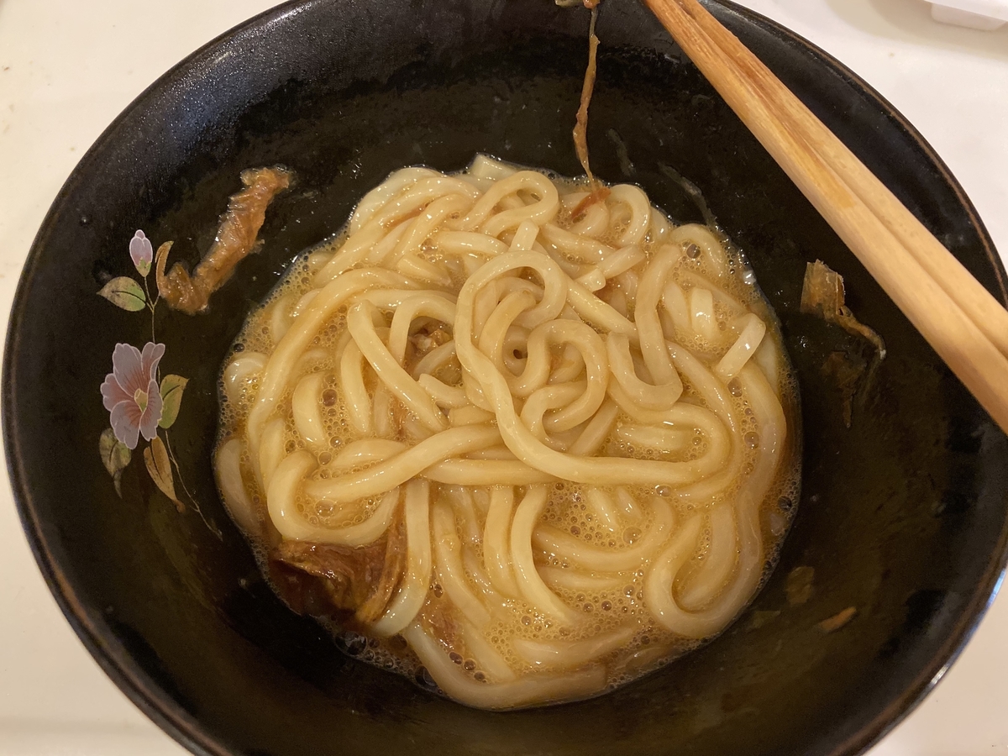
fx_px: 757
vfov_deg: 53.1
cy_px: 378
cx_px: 504
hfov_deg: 67.3
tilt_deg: -62.7
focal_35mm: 26
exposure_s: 1/33
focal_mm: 4.25
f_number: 1.8
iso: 640
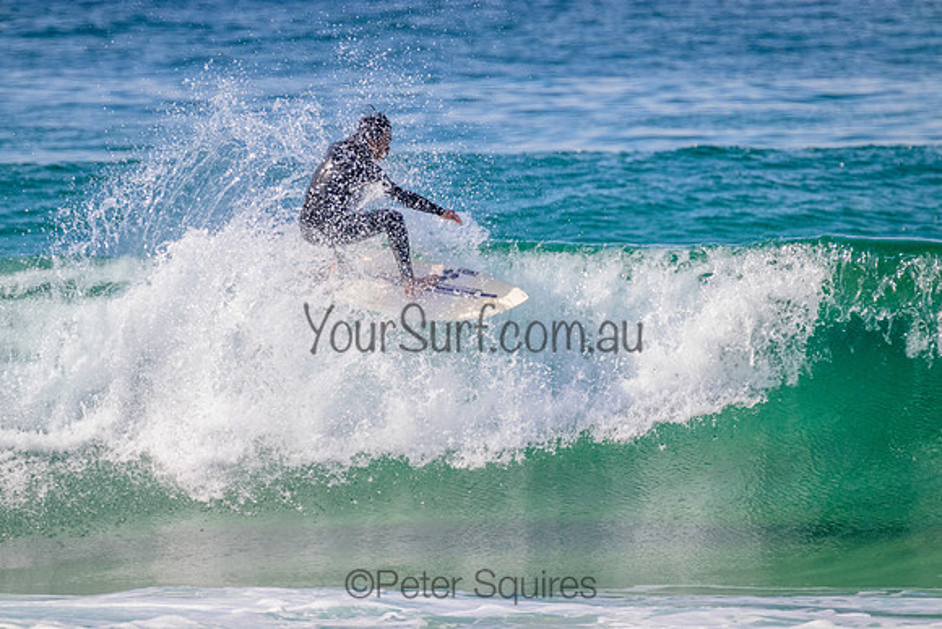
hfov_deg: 2.6
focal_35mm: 800
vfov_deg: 1.7
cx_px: 471
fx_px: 20937
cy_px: 314
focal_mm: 800
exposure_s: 1/2000
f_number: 11
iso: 1600
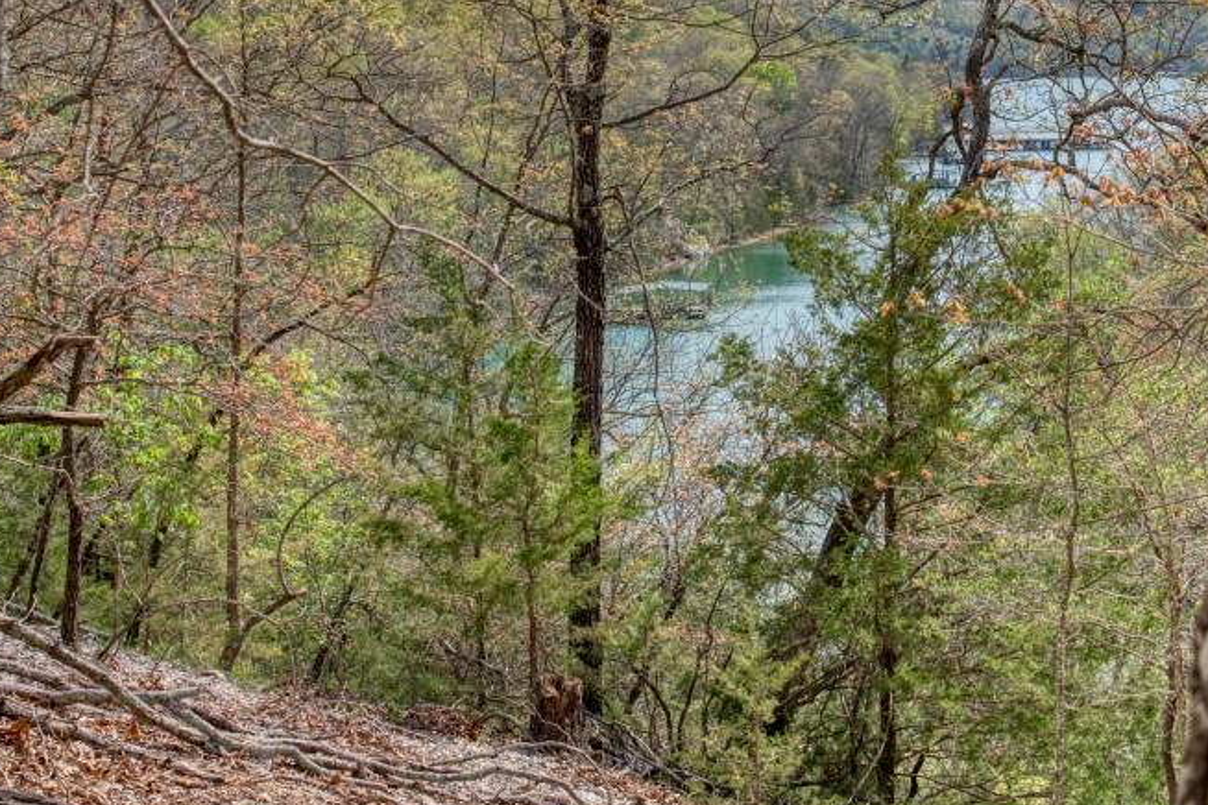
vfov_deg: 18.8
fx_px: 2416
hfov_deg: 27.7
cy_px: 214
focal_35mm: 72
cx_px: 918
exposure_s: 1/200
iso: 100
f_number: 7.1
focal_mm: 46
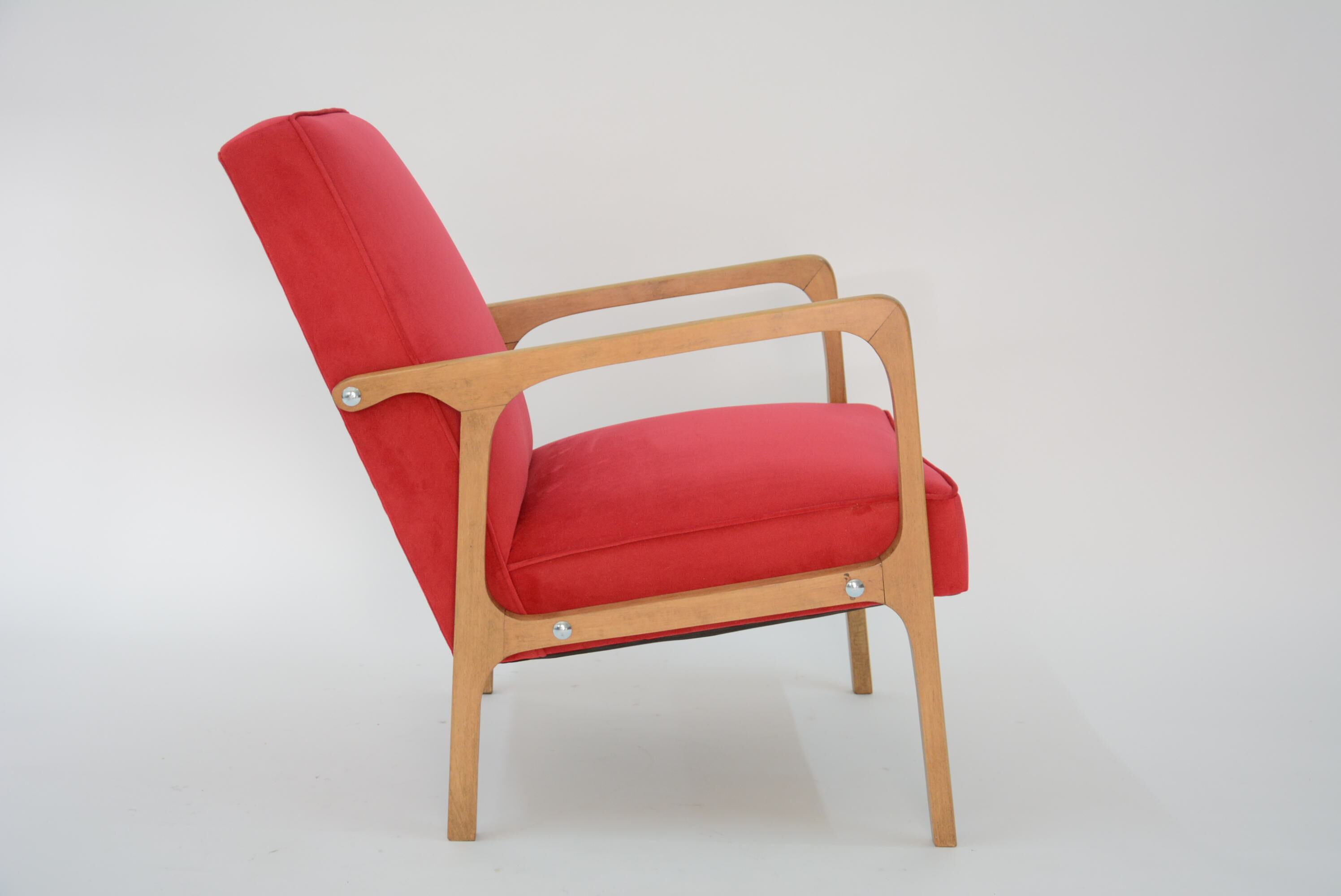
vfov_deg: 28.1
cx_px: 670
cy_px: 448
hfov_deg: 41.1
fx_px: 1789
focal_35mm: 48
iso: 800
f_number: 4.2
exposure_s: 1/40
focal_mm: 32
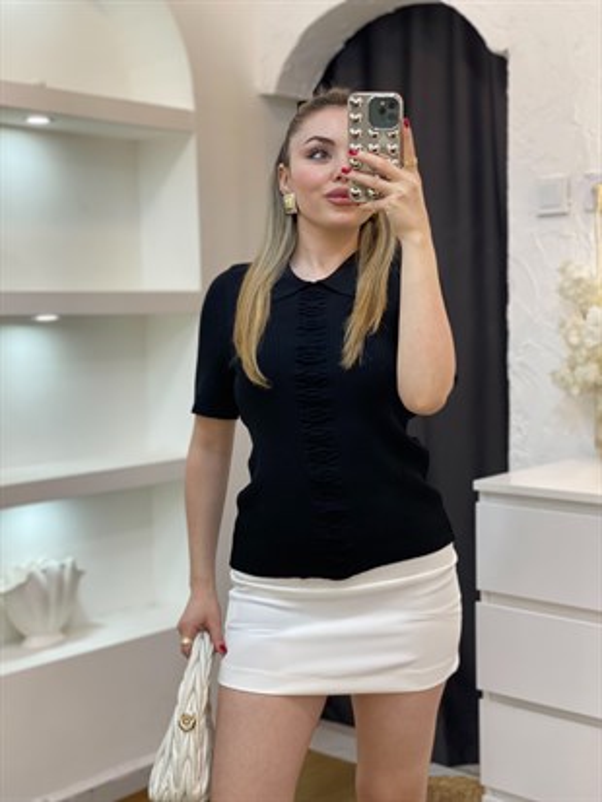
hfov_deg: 28.0
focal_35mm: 52
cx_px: 301
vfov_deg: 36.8
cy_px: 401
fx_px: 1205
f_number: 2
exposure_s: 1/100
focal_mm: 6
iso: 100
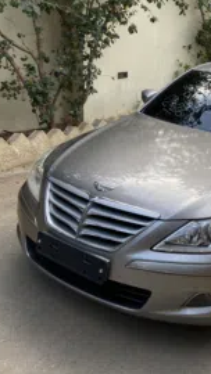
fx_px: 417
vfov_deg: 47.9
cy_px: 143
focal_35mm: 42
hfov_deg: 27.2
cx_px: 196
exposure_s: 1/200
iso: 32
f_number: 1.8
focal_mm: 4.25
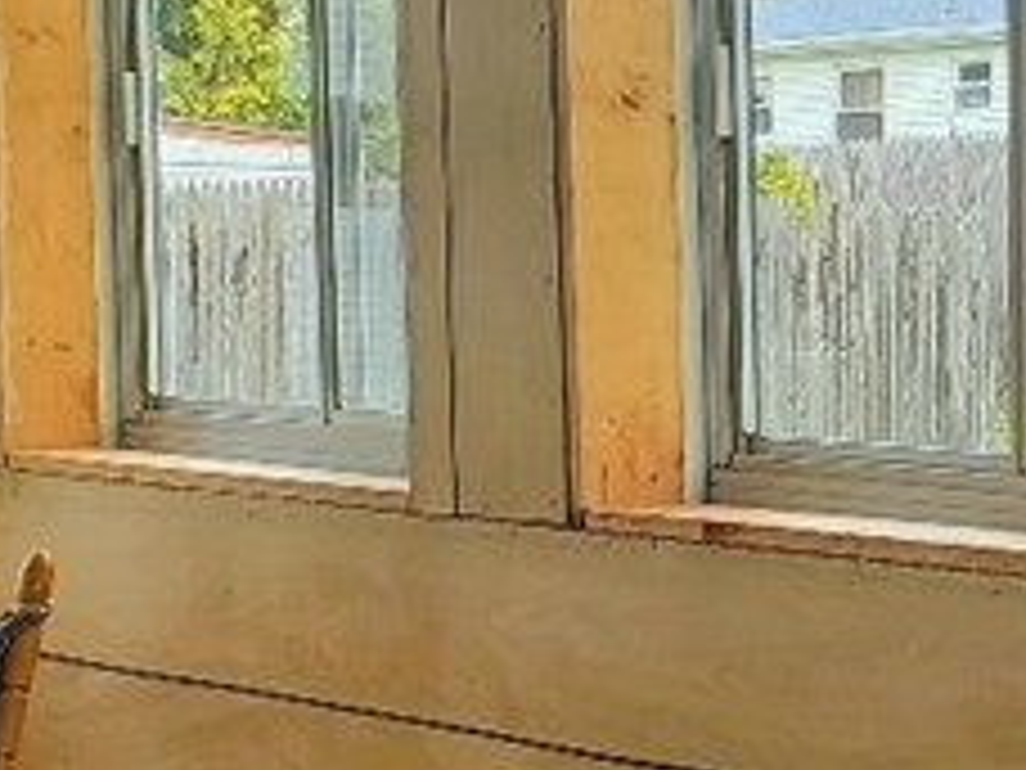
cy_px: 702
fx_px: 3468
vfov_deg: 12.6
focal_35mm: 117
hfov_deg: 16.4
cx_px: 1102
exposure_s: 1/185
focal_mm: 4.3
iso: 50
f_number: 2.4
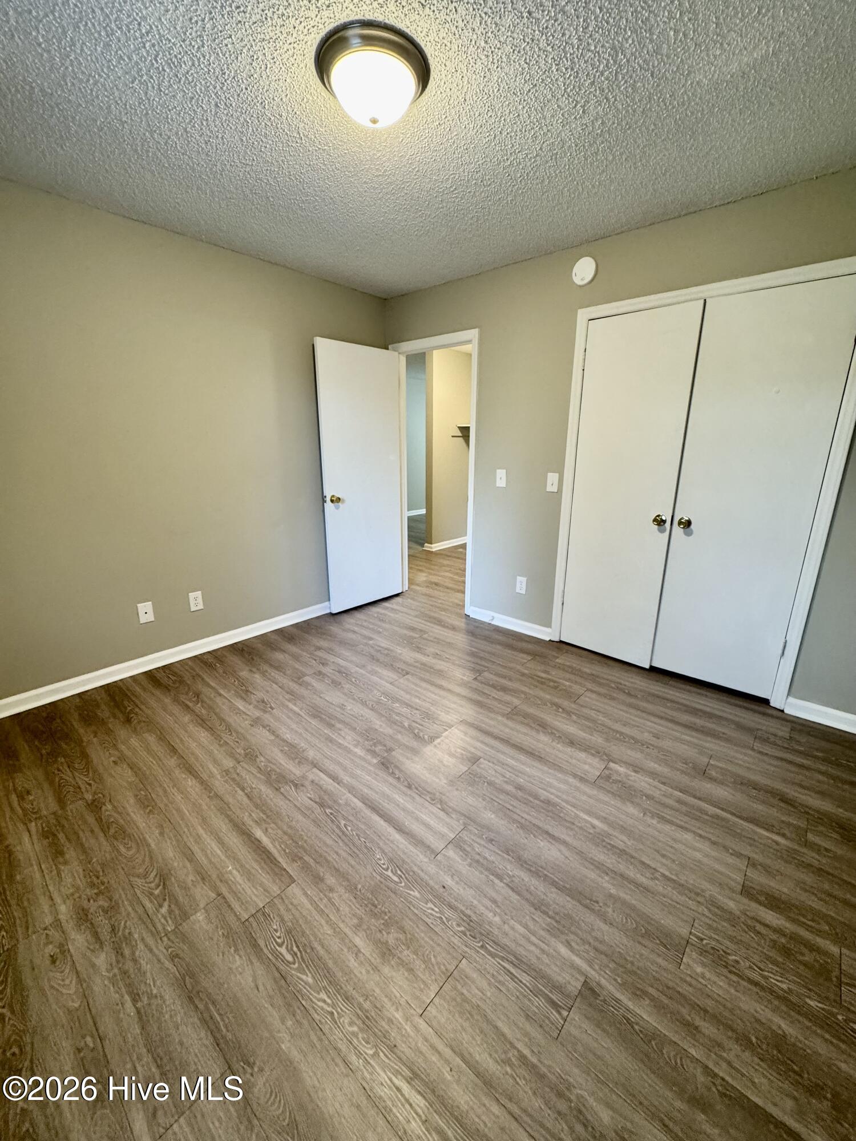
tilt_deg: -16.4
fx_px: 462
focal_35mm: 14
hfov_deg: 85.7
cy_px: 570
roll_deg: +1.3
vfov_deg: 102.1
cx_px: 428
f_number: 2.2
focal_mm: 2.22
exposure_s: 1/60
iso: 250
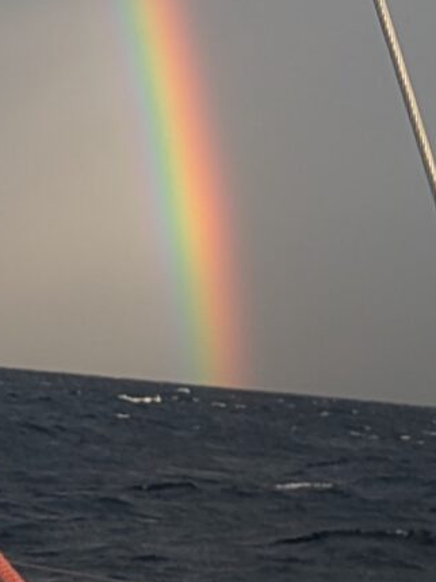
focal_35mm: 149
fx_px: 2505
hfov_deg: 9.9
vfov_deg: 12.5
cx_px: 70
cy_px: -323
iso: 45
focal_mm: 5.43
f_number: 1.89
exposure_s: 1/347
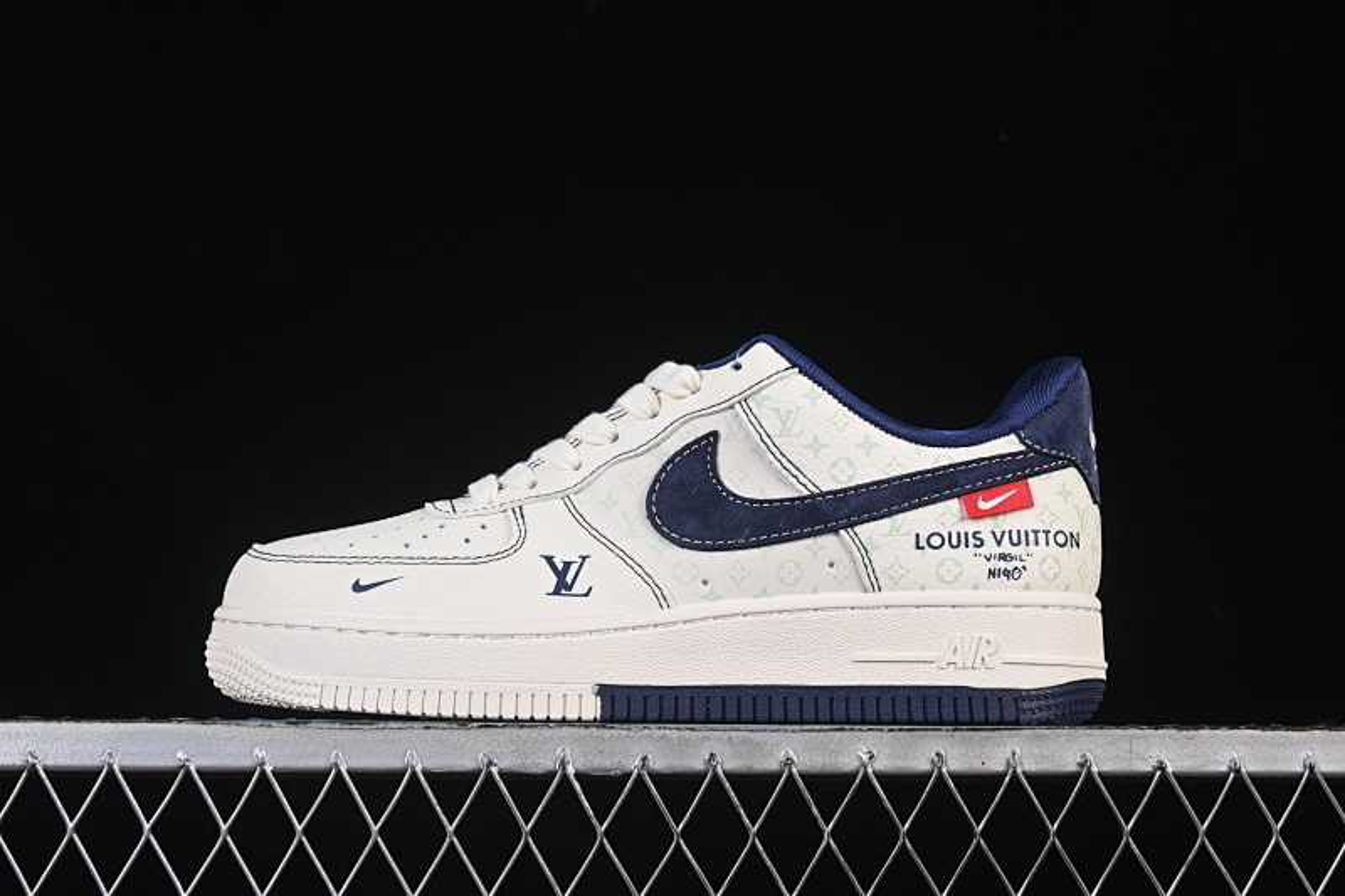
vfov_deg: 18.2
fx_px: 2801
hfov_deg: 27.0
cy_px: 448
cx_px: 672
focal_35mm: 75
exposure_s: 1/80
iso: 160
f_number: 8
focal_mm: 50
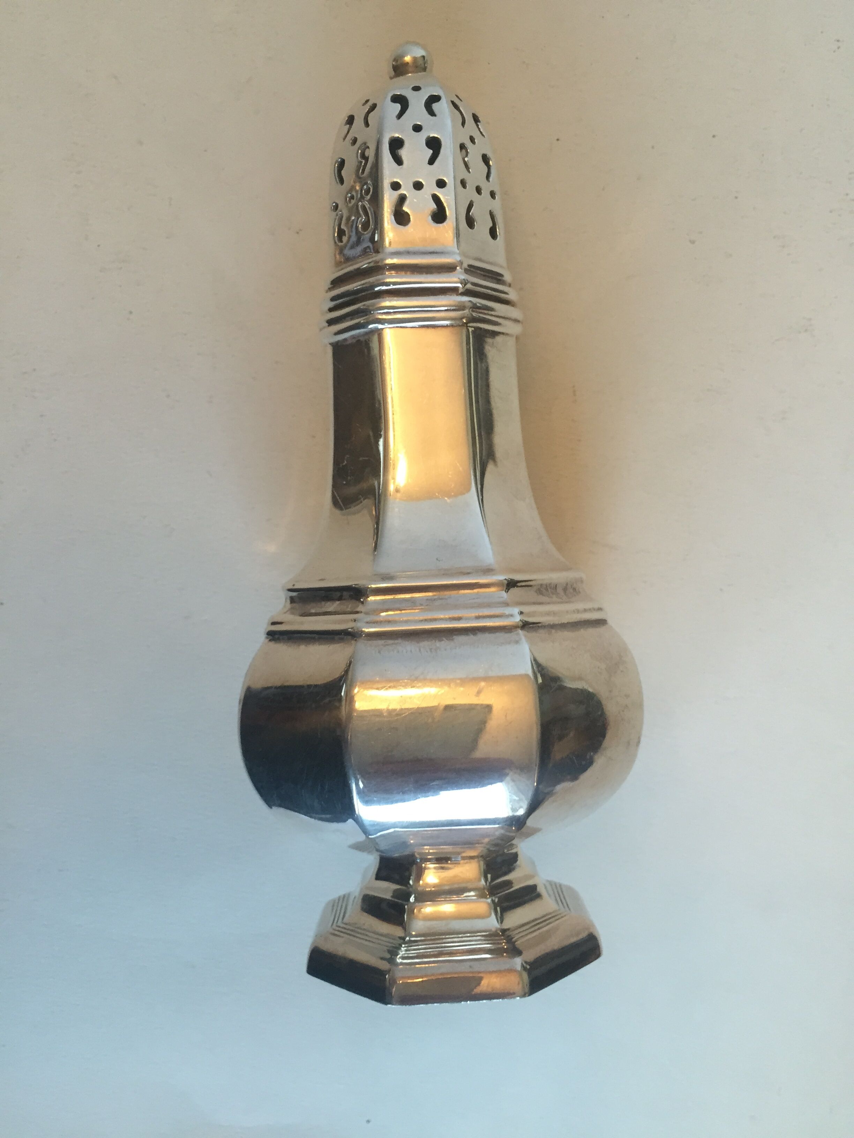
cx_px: 427
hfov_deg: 48.2
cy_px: 569
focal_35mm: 29
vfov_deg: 61.7
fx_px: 954
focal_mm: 4.15
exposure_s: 1/33
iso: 100
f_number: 2.2
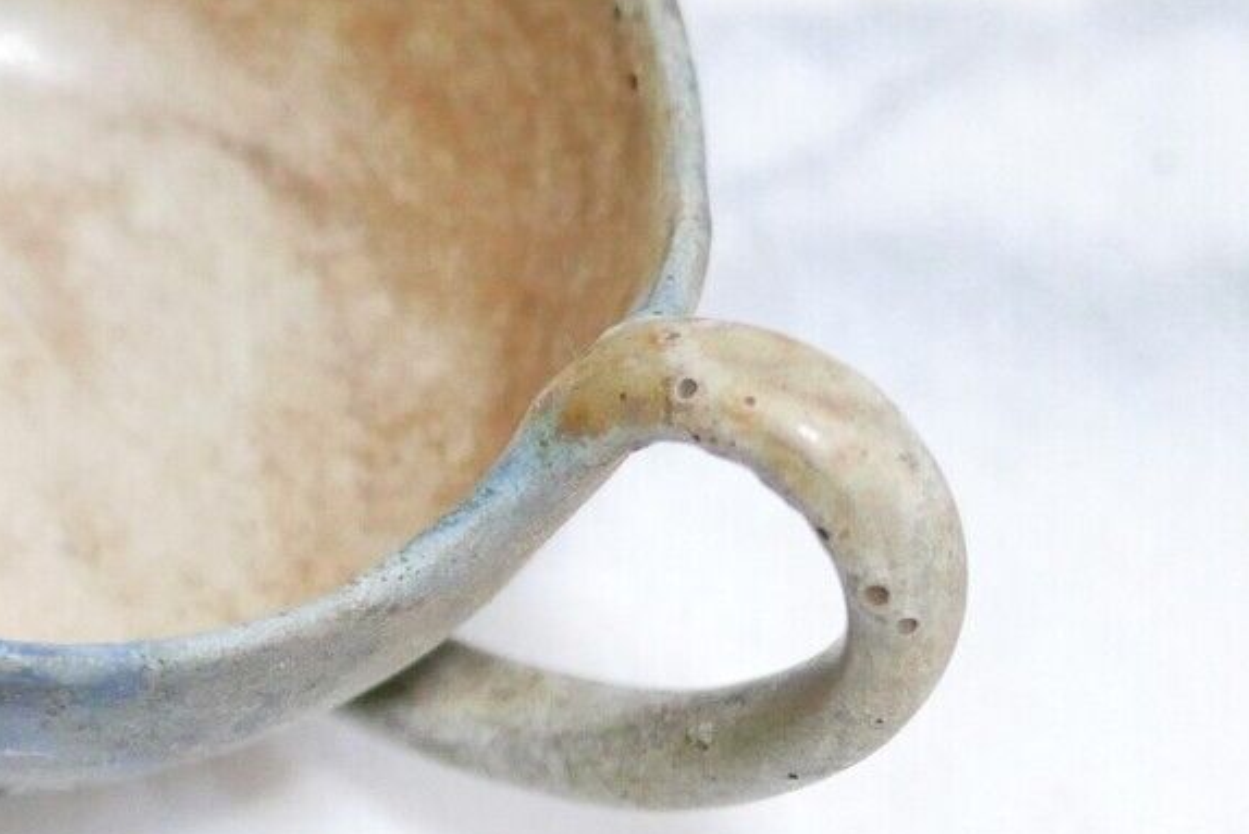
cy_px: 793
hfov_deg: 13.2
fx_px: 5032
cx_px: -727
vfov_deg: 9.4
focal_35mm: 145
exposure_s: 1/60
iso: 1600
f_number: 1.7
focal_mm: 20
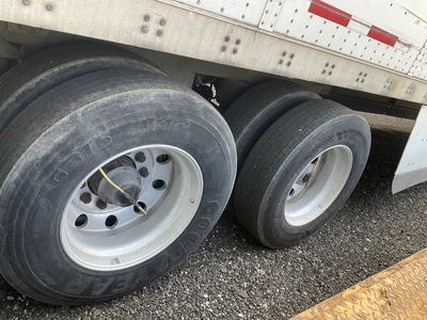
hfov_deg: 61.7
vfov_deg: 48.2
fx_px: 358
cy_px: 160
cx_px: 214
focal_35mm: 29
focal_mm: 3
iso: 25
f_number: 1.8
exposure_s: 1/122
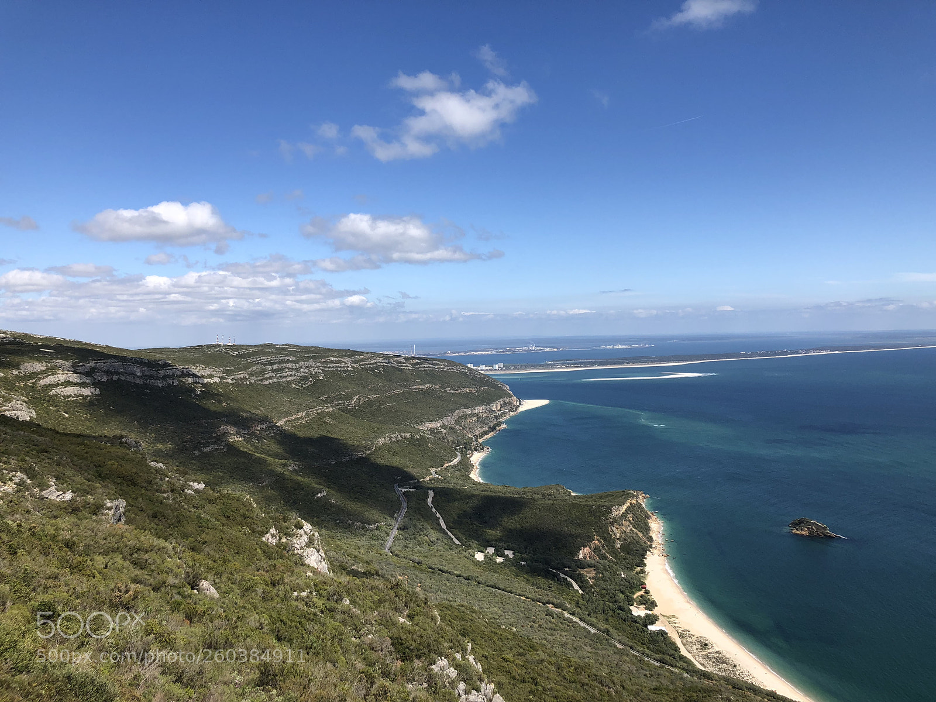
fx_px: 757
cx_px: 468
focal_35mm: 28
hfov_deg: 63.4
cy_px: 351
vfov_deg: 49.7
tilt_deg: -1.4
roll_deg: +1.3
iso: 25
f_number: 1.8
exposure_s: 1/2667
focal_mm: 4
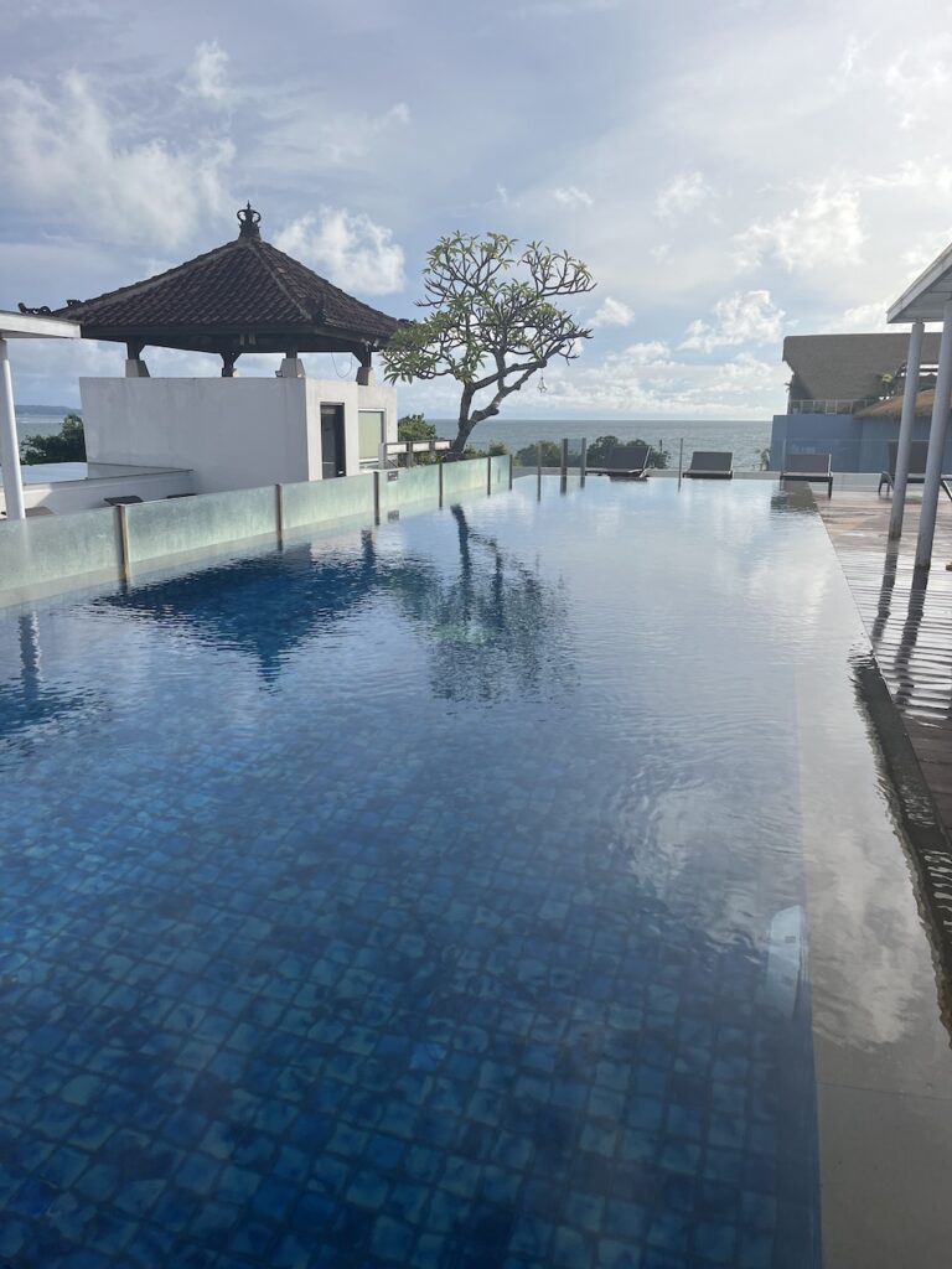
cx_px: 476
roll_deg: -0.8
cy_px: 634
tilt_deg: -13.1
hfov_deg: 53.1
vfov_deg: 67.3
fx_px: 953
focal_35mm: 26
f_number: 1.6
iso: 50
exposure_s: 1/5076
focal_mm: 5.1
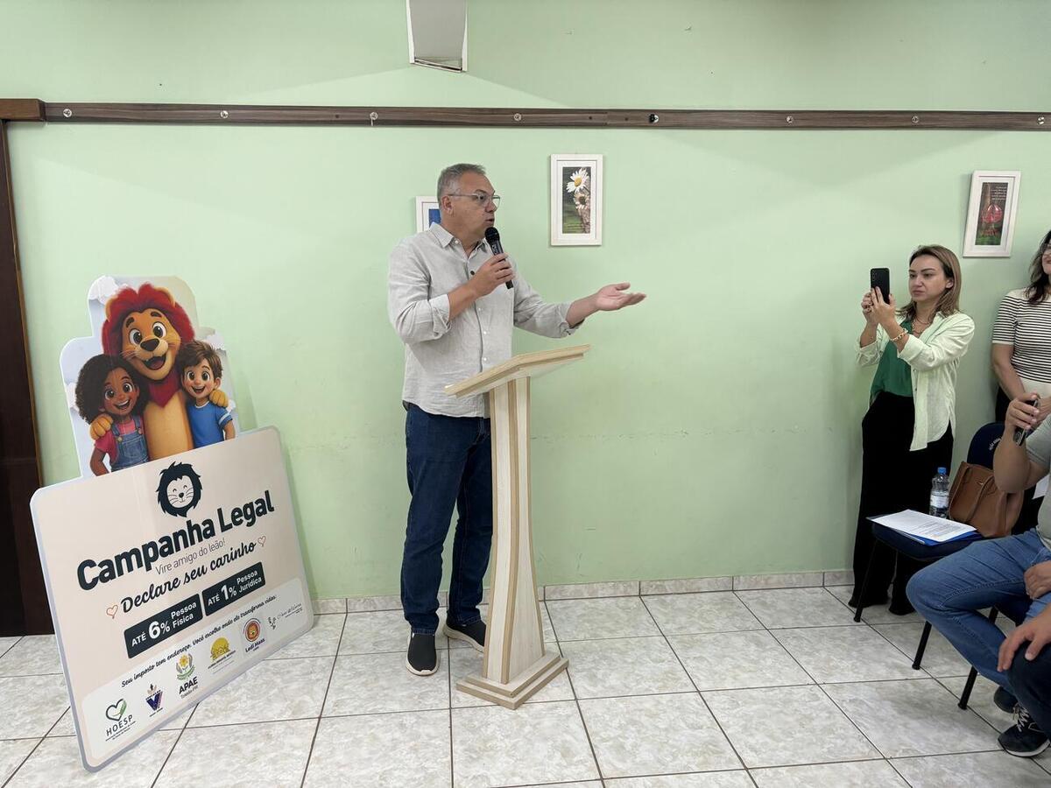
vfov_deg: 53.1
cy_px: 394
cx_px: 526
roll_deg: +0.9
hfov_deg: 67.3
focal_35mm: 26
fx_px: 789
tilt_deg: -9.3
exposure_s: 1/60
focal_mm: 5.96
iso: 200
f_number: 1.6
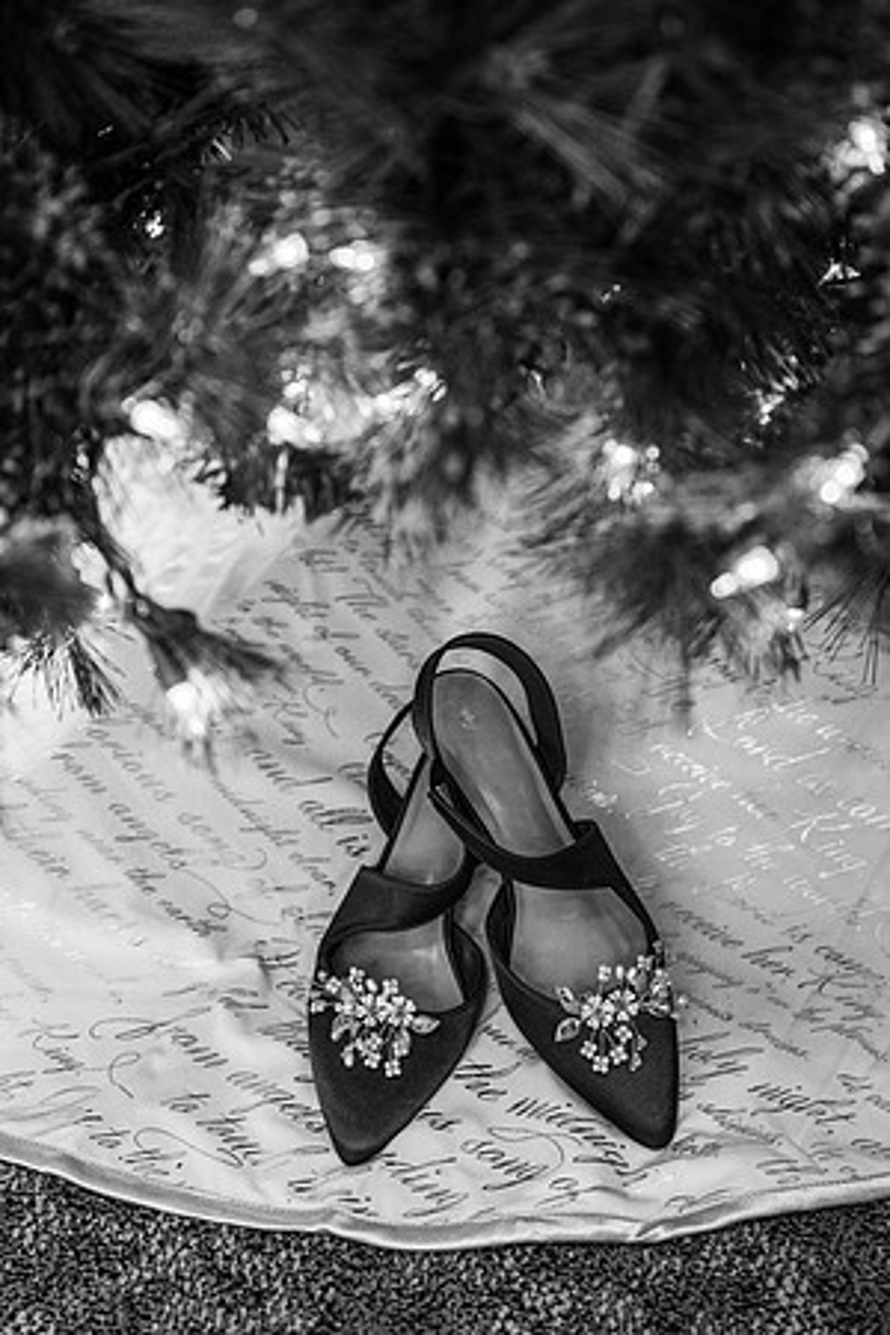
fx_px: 1446
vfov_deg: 49.6
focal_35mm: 39
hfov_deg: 34.2
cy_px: 668
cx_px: 445
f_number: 3.5
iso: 800
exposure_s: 1/200
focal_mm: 39
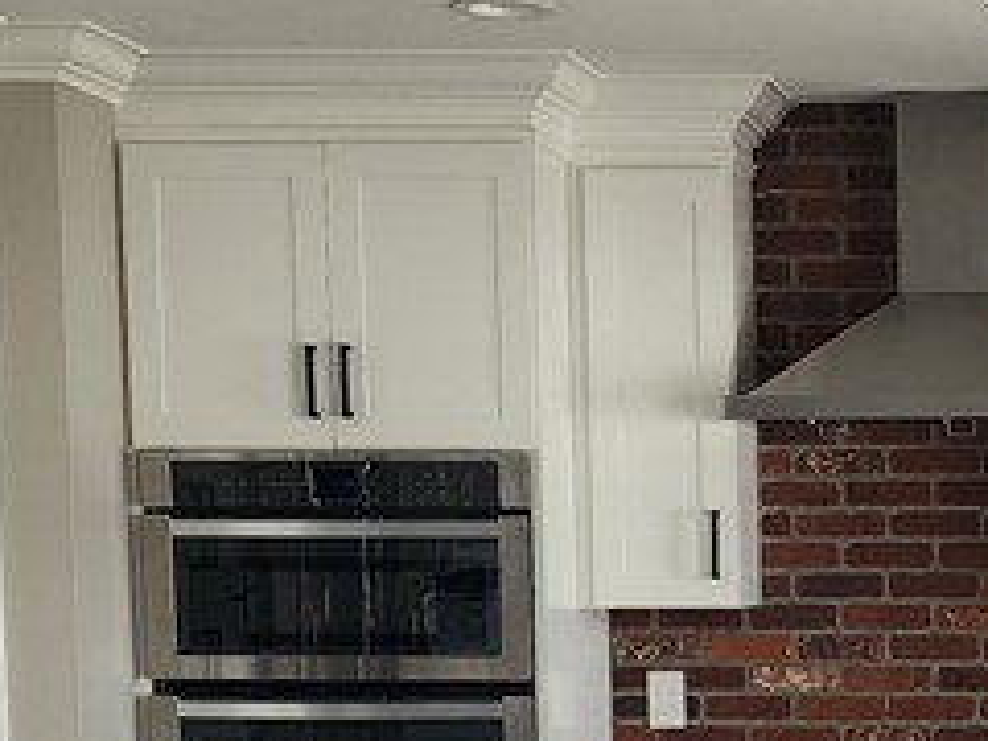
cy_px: 869
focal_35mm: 98
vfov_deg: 14.6
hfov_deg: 19.3
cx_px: 1042
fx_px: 2797
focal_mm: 6.4
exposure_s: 1/180
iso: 125
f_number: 1.8
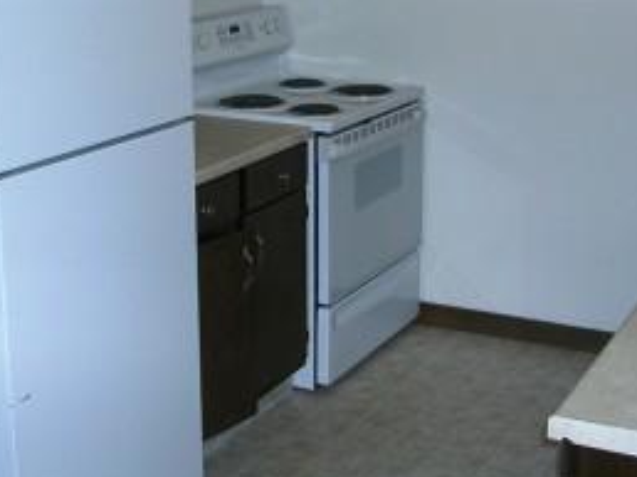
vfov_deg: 21.8
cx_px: 299
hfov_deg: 29.4
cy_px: 74
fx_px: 1213
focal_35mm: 66
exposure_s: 1/60.1
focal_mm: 5.8
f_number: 2.8
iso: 50
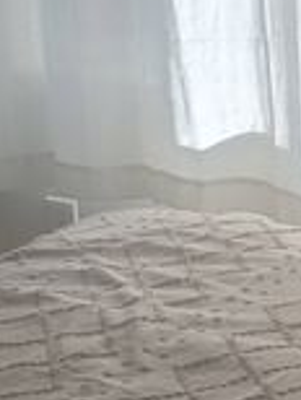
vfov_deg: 14.1
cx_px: 381
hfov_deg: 10.4
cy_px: 208
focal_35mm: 140
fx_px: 1619
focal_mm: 4.38
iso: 57
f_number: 1.73
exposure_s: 1/709
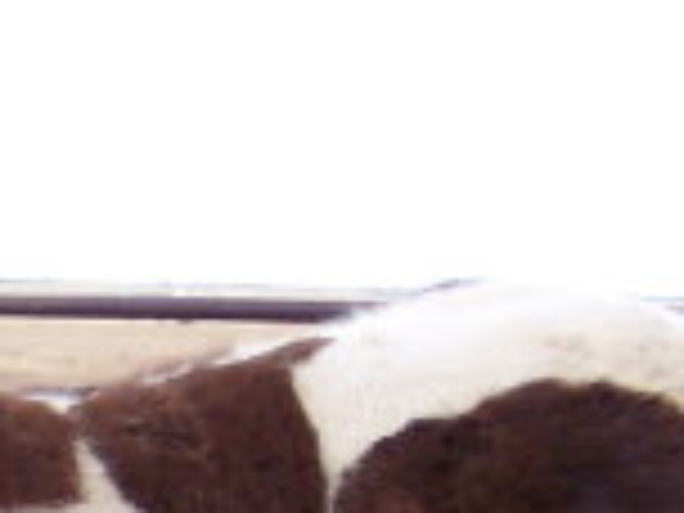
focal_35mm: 175
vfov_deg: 8.2
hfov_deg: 11.1
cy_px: 878
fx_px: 3458
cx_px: -90
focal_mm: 8
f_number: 2.8
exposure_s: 1/350
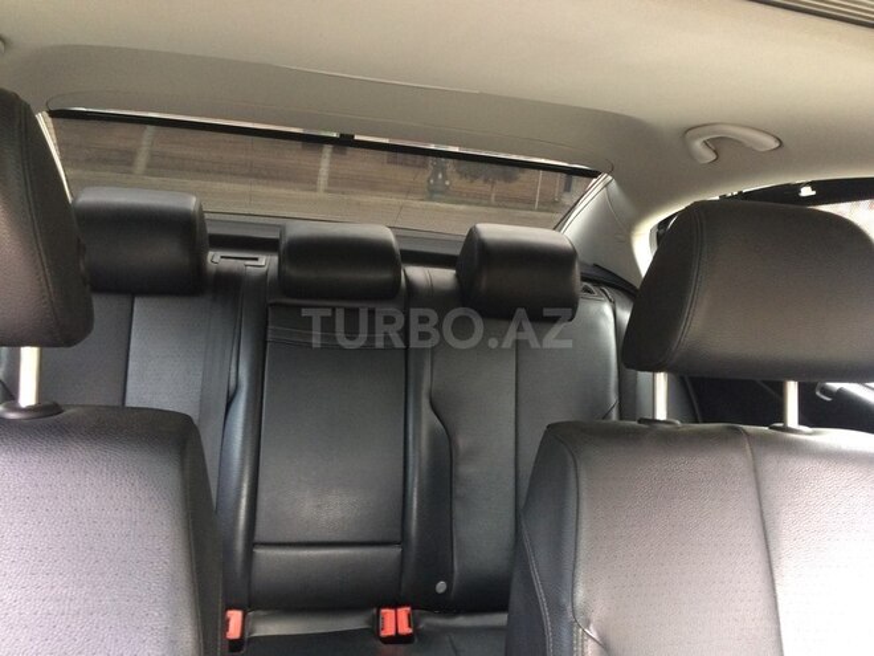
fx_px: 732
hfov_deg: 61.7
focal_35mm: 29
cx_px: 437
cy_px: 328
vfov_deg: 48.2
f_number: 2.2
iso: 160
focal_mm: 4.15
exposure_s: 1/33
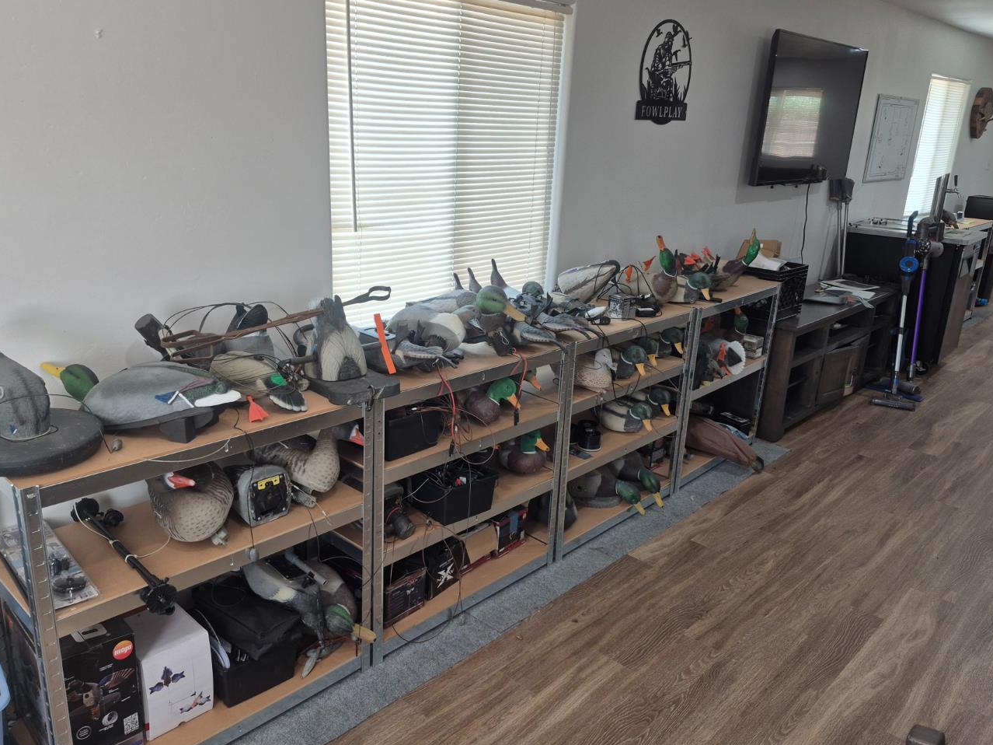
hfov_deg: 65.3
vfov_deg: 51.3
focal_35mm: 27
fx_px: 774
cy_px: 381
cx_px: 490
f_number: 1.8
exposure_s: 1/120
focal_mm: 5.4
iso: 64
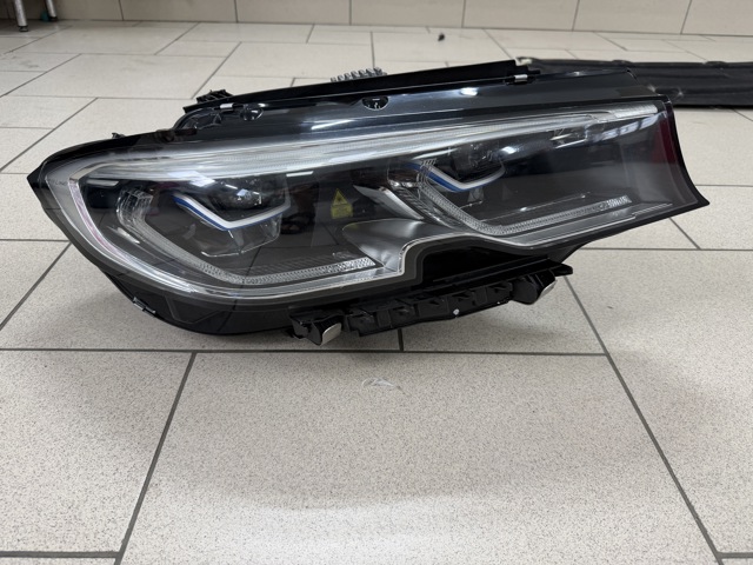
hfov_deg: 71.6
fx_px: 522
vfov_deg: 56.8
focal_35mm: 24
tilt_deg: -34.3
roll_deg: -0.7
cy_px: 282
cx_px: 376
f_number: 1.78
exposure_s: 1/121
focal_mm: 6.76
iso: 125
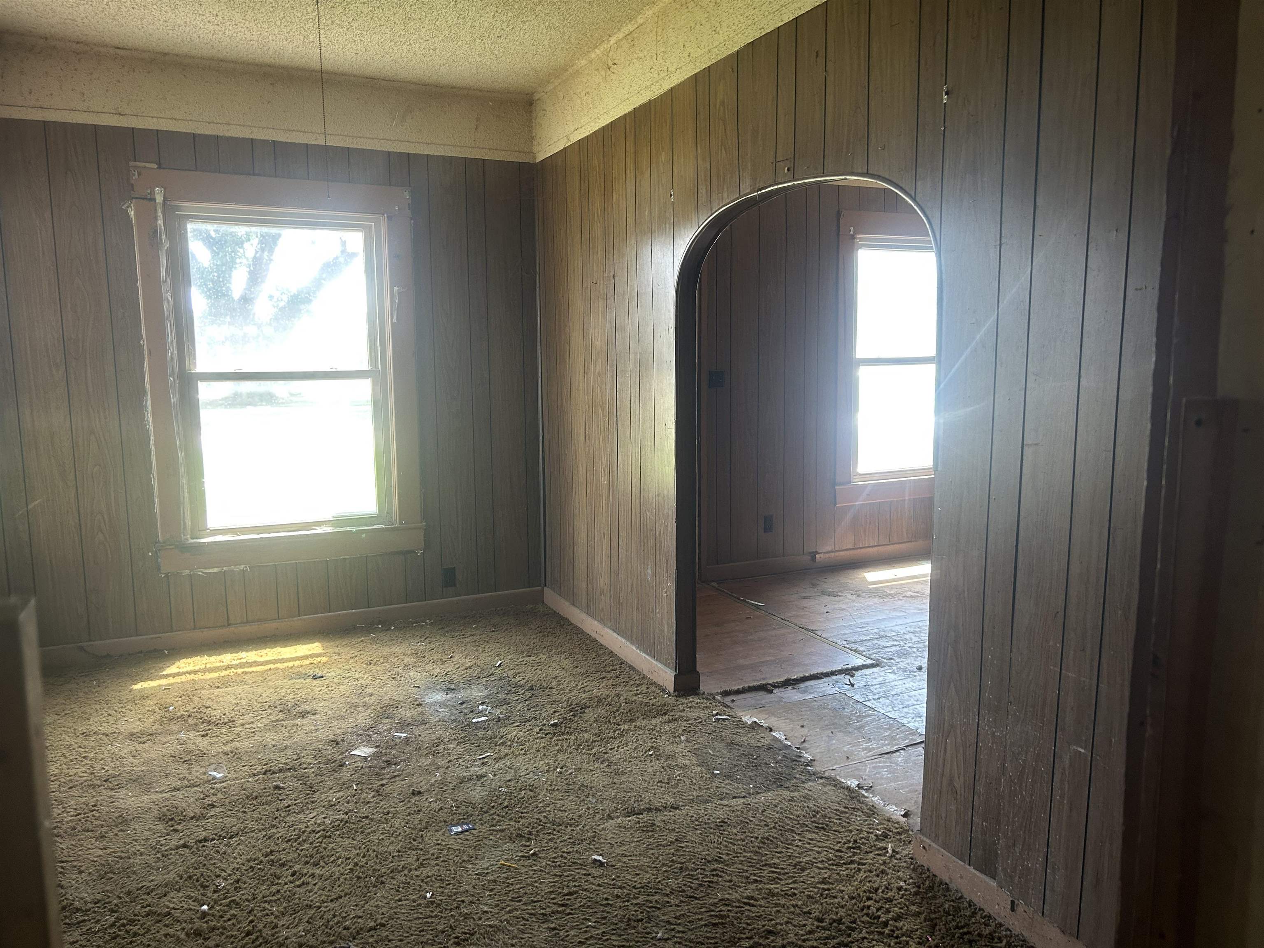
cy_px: 474
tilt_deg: -7.4
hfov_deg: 67.3
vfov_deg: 53.1
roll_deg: +0.5
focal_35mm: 26
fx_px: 949
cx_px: 632
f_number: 1.5
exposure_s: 1/84
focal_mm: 5.7
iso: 125
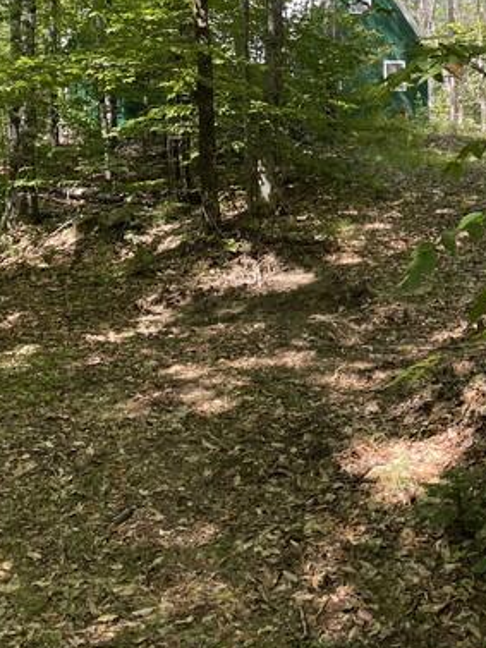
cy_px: 36
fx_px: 992
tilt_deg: +8.3
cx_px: 263
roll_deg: +2.0
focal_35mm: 53
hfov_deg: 27.5
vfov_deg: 33.7
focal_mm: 4.2
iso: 32
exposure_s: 1/342
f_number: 1.6
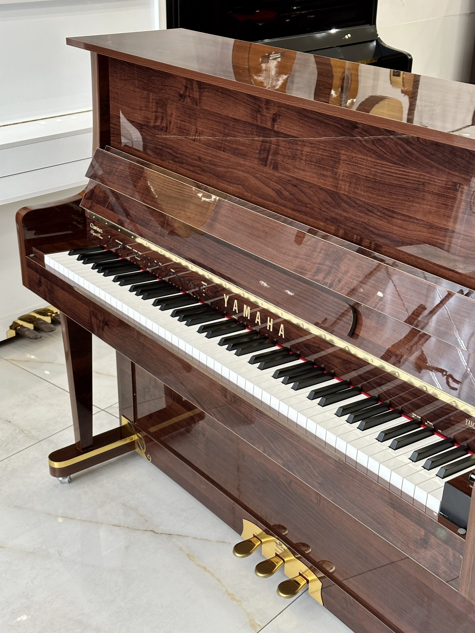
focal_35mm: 48
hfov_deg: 30.3
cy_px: 316
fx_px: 878
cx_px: 238
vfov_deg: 39.7
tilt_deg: -25.3
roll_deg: -0.5
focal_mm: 6.86
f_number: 1.78
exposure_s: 1/100
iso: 125
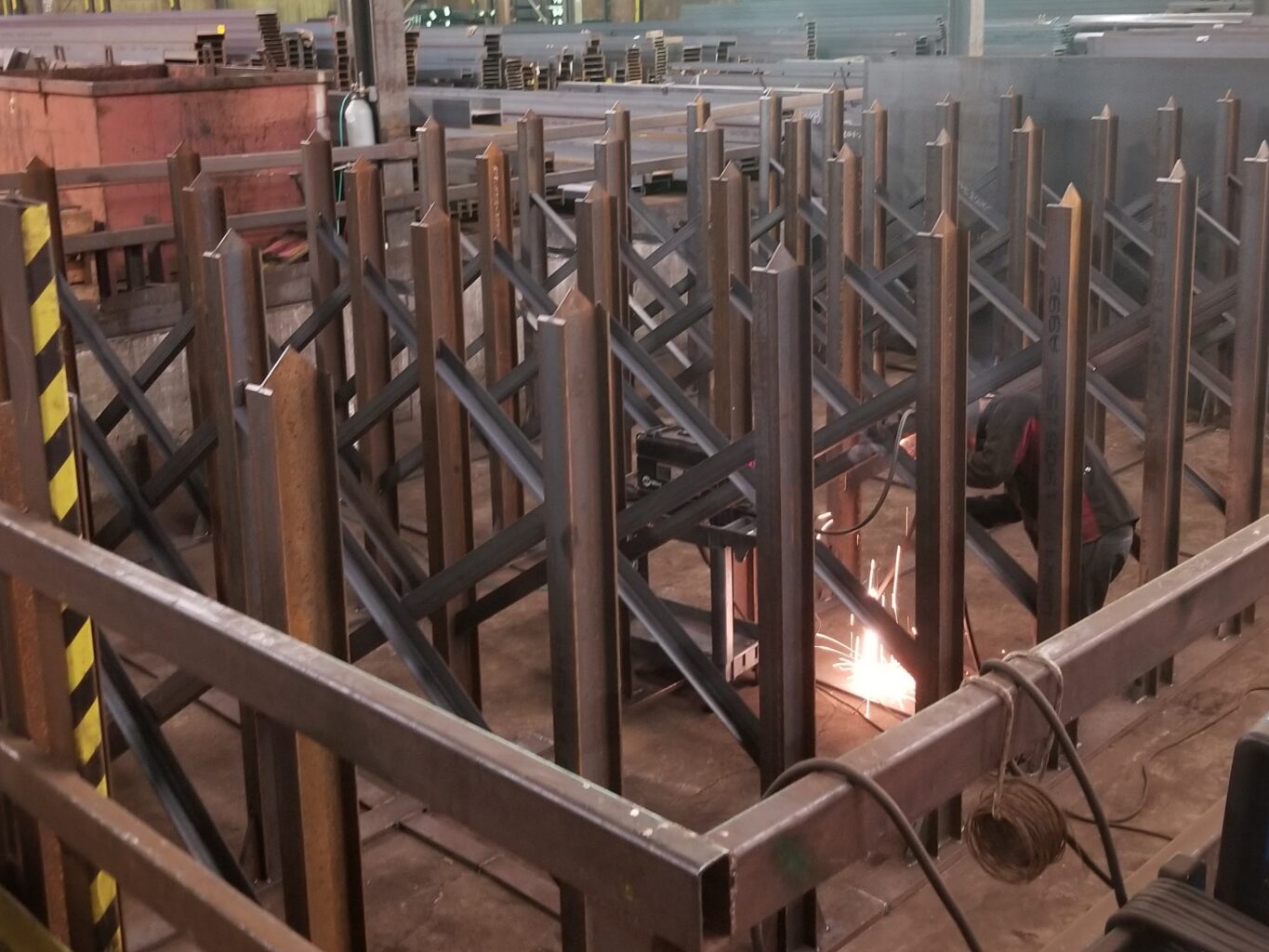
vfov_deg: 36.5
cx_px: 617
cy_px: 321
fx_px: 1430
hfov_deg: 47.9
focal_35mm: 39
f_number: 1.7
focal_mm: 4.25
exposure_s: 1/10
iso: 200
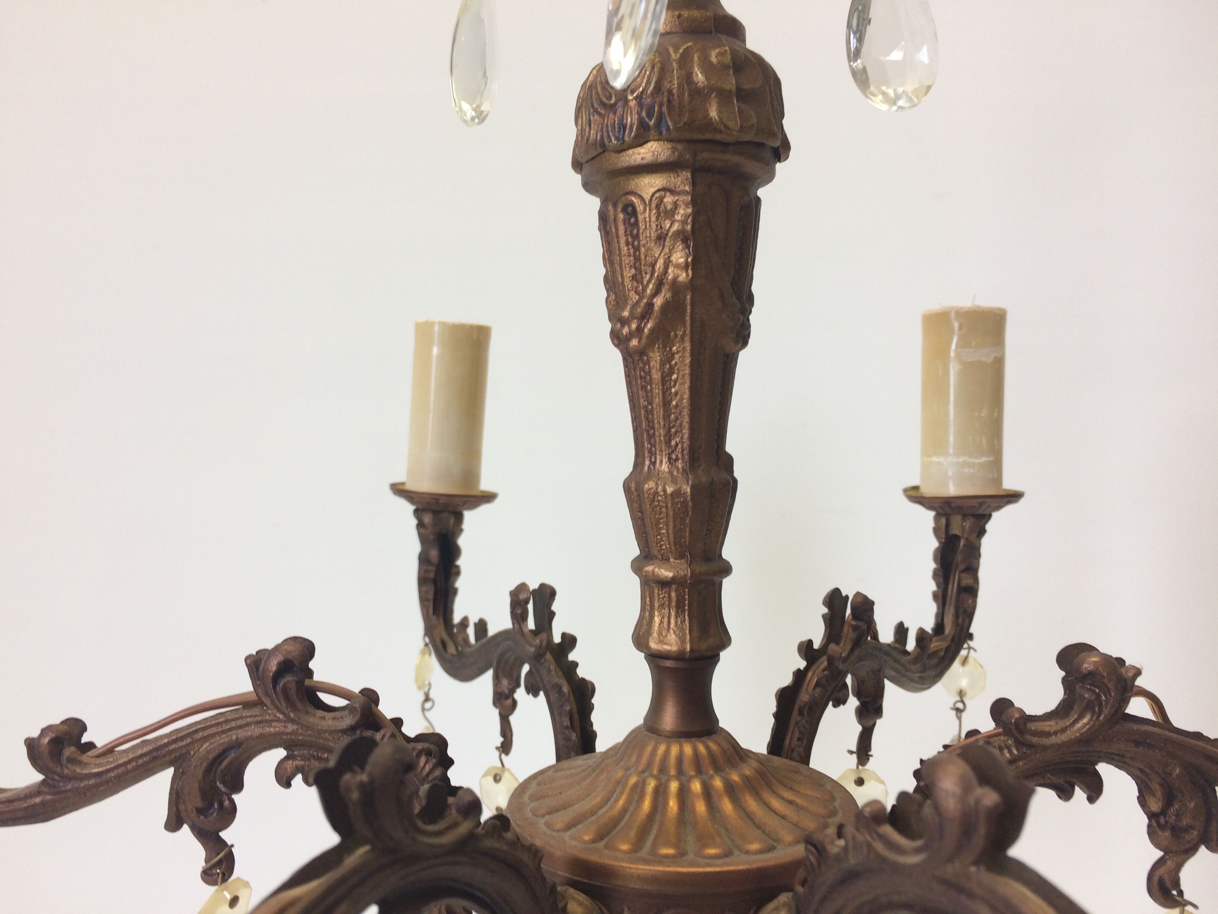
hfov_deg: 61.7
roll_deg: +0.1
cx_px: 609
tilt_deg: -2.7
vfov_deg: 48.2
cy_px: 457
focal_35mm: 29
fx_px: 1020
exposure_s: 1/50
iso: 40
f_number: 2.2
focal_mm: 4.15
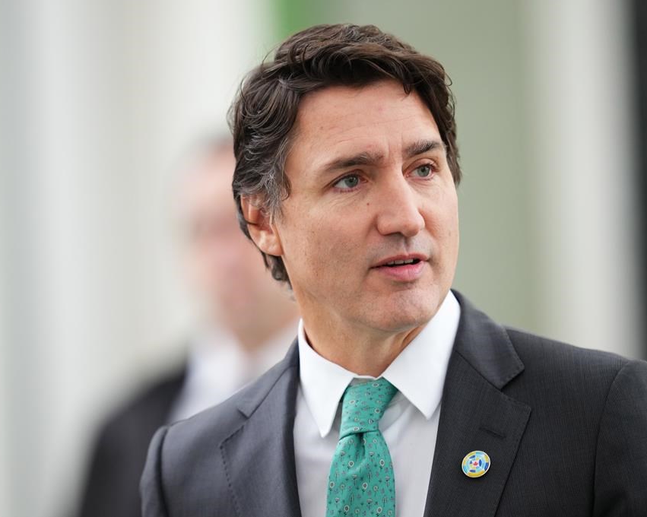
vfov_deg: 3.4
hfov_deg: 4.3
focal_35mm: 452
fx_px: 8651
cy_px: 259
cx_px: 306
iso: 2000
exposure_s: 1/500
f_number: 2.8
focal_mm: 400
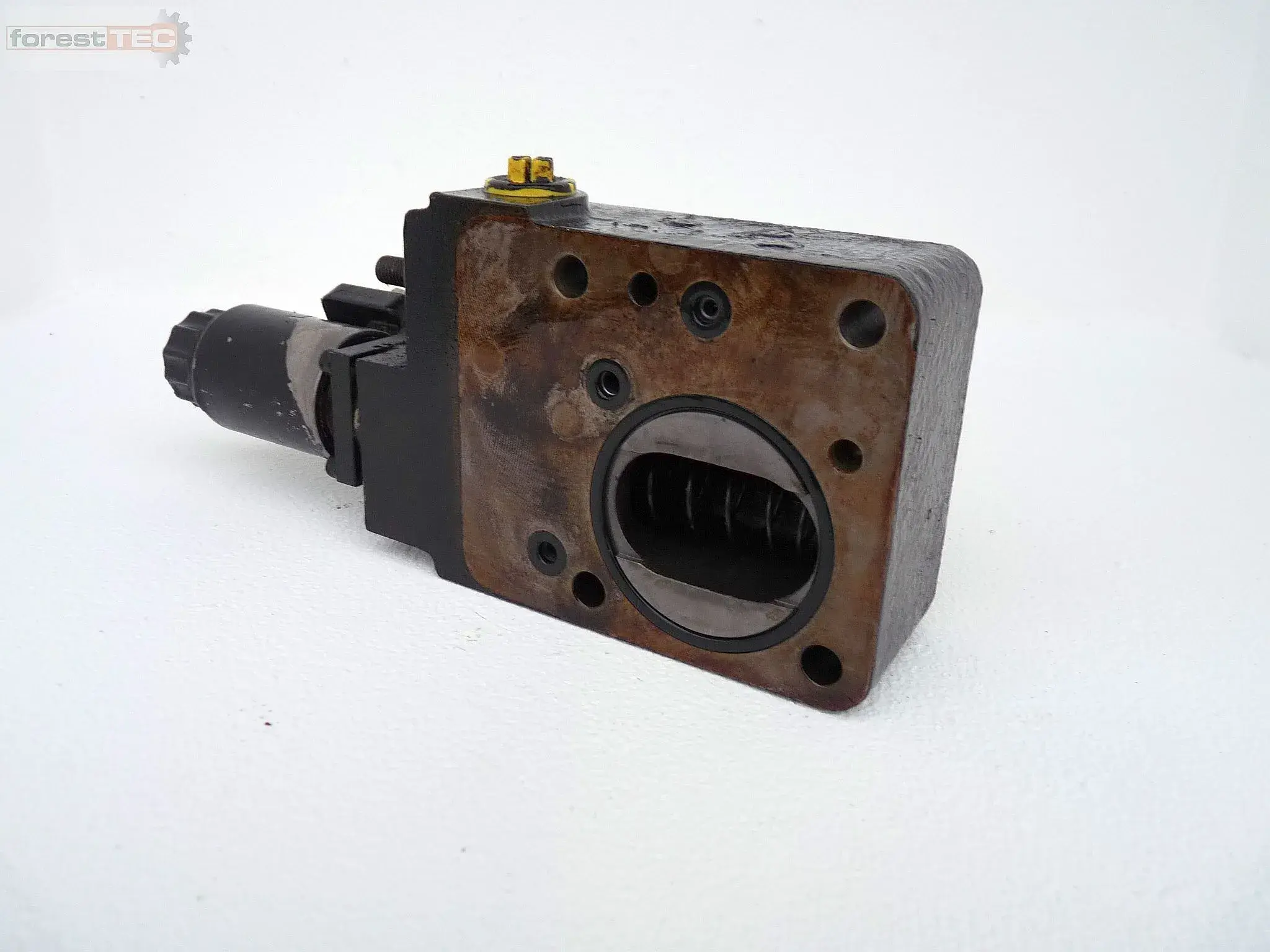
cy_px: 476
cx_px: 635
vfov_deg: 48.2
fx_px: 1064
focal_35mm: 29
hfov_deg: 61.7
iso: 100
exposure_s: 1/30
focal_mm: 4.8
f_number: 2.8
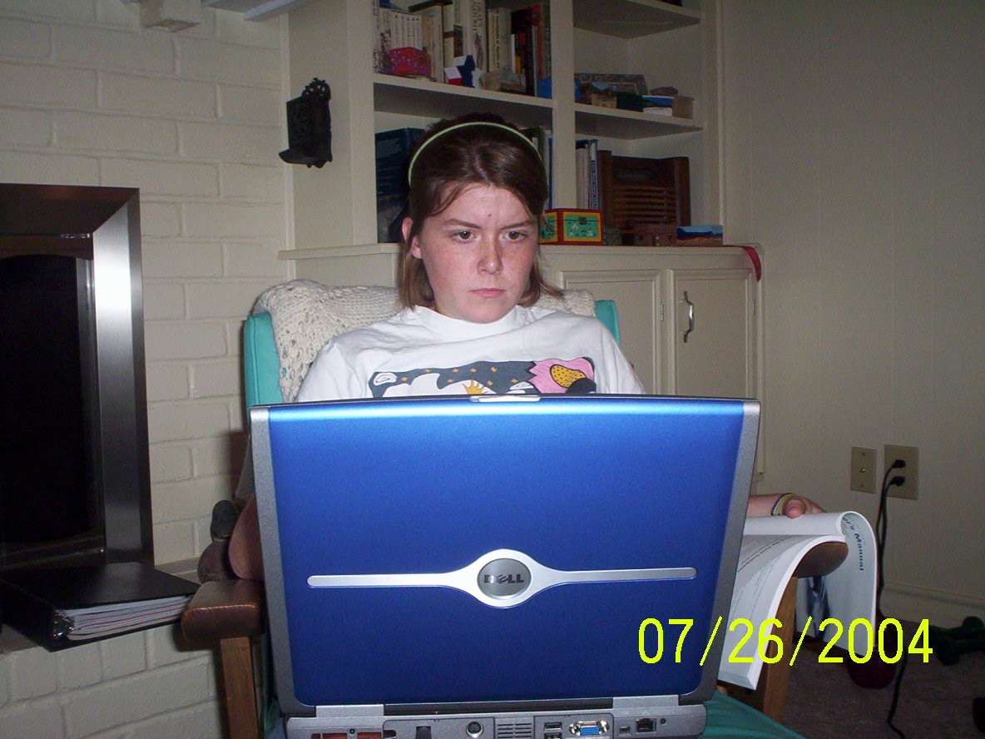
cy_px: 370
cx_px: 492
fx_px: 1081
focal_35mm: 38
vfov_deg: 37.7
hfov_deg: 49.0
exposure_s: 1/60
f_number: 4.5
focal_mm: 4.99
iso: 140
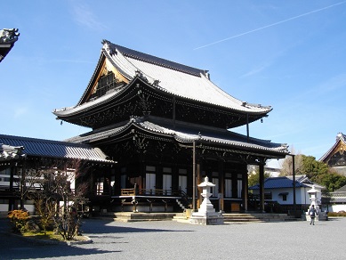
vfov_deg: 36.0
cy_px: 130
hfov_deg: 46.8
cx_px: 173
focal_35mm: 40
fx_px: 400
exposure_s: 1/200
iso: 100
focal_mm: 7.1
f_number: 6.3
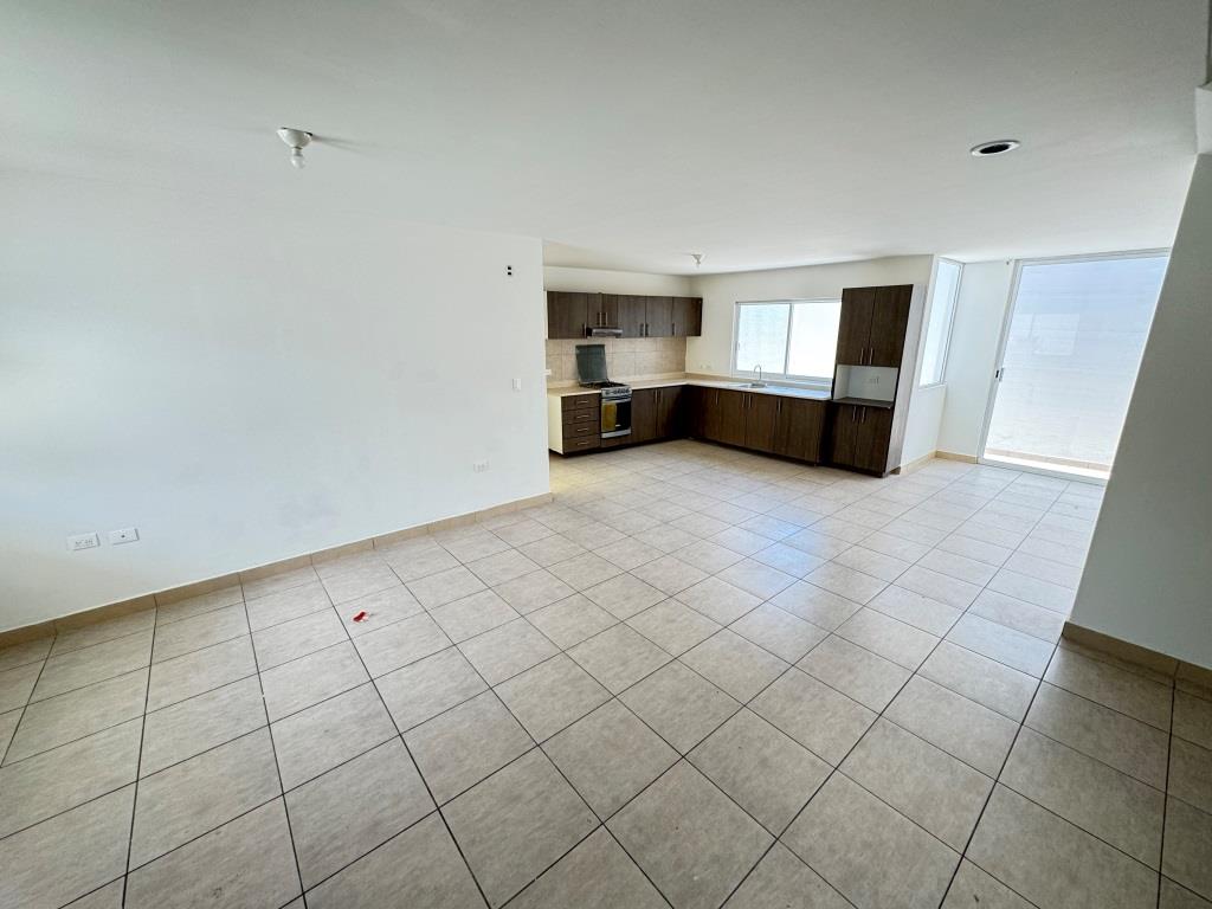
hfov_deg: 102.1
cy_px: 454
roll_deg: +0.8
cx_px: 606
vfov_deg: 85.7
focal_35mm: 14
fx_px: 490
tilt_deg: -15.3
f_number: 2.2
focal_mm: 2.22
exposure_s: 1/99
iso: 100
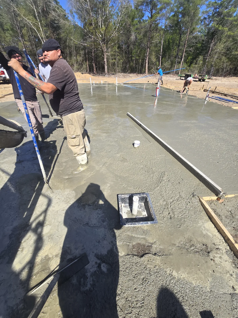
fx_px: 119
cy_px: 159
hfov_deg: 89.9
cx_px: 119
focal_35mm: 13
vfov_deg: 106.2
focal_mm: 2.2
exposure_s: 1/1248
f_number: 2.2
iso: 50
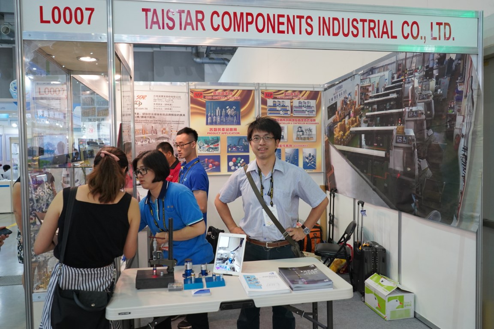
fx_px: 384
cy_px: 164
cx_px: 247
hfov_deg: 65.5
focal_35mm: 28
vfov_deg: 46.4
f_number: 4
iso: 2500
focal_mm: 28
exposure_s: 1/160
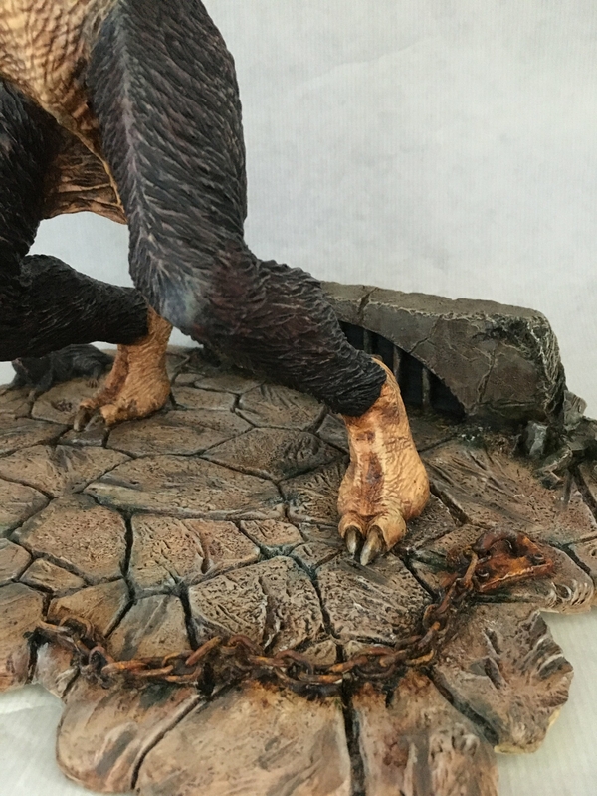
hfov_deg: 48.2
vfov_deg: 61.7
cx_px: 298
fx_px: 667
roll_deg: +3.3
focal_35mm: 29
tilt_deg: -24.3
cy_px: 398
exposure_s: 1/17
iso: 320
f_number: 2.2
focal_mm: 4.15
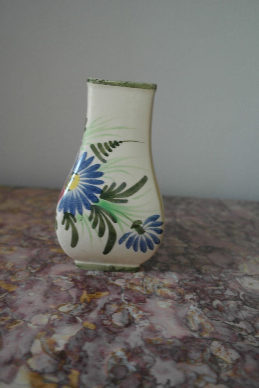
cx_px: 130
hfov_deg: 45.0
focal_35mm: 29
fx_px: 313
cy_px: 194
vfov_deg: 63.6
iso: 800
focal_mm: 19
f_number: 3.5
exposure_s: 1/20
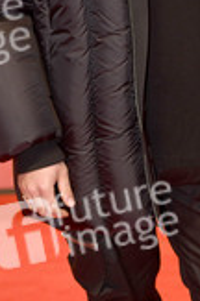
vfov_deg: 9.7
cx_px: 137
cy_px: -52
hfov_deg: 6.5
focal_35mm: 209
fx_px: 1749
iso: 800
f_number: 4.5
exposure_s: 1/320
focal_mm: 85
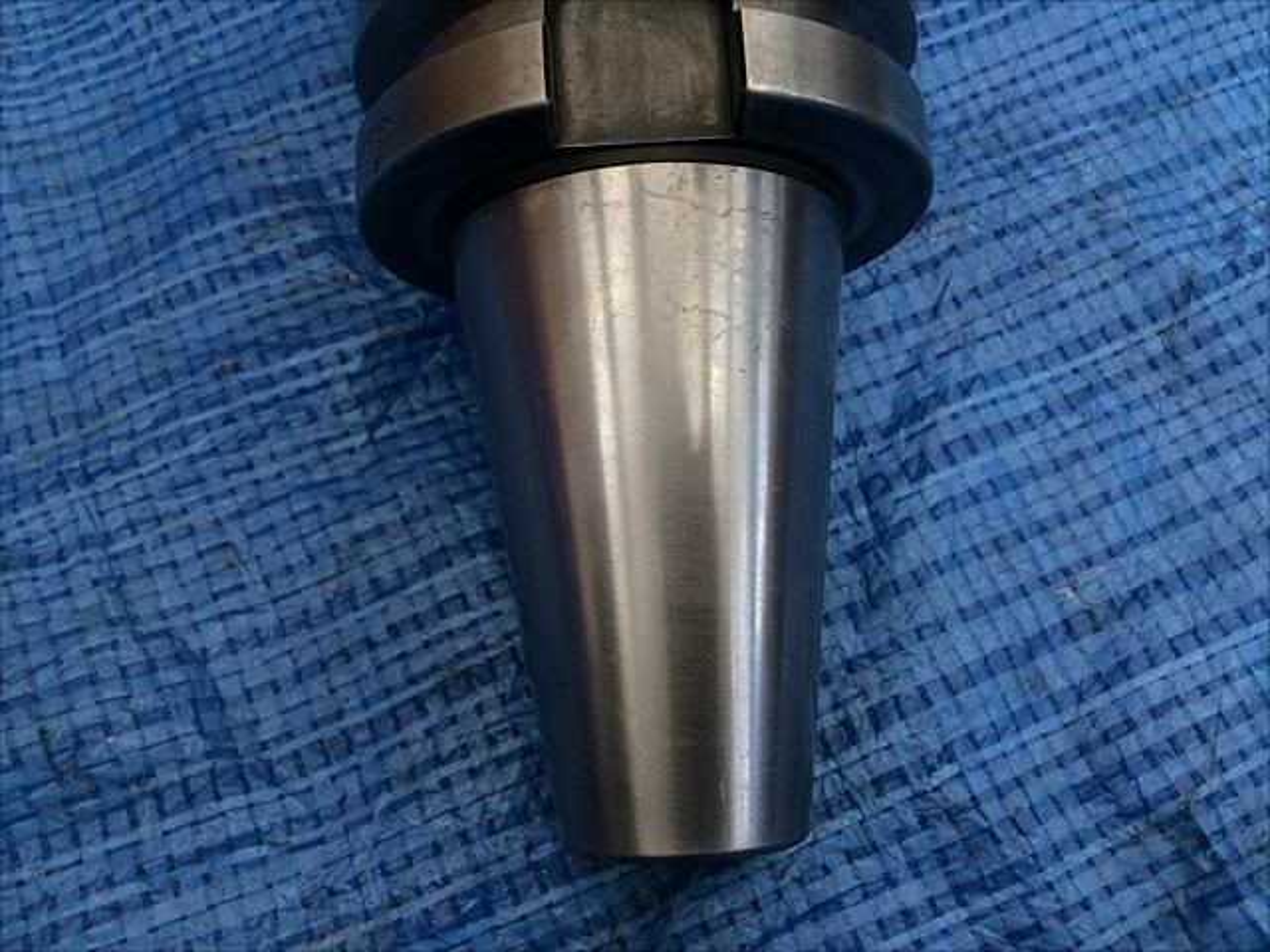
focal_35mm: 29
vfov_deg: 48.2
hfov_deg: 61.7
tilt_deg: -68.5
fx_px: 1064
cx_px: 635
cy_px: 476
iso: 40
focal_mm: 4.15
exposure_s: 1/30
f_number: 2.2
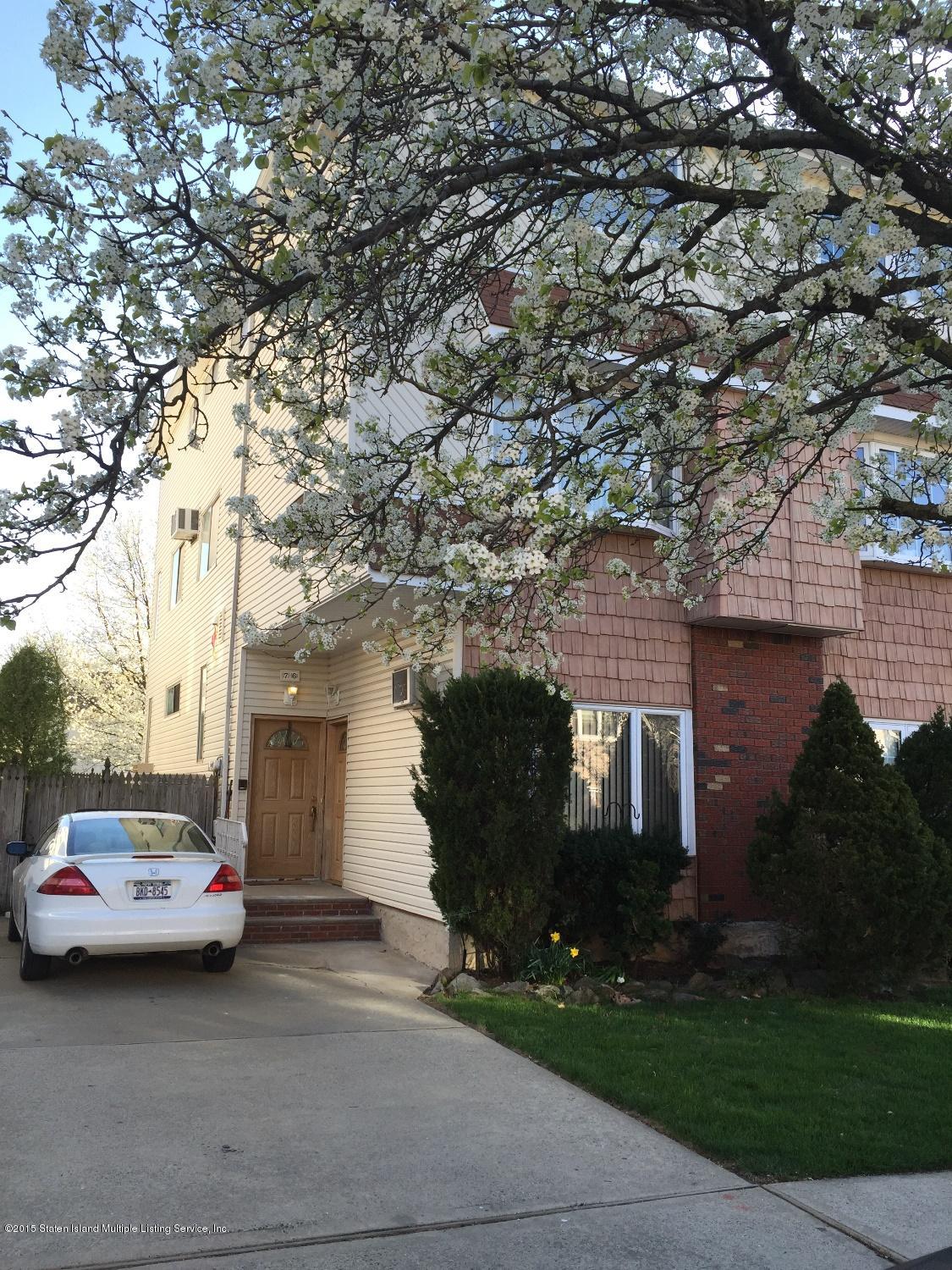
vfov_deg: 61.7
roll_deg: -1.1
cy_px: 635
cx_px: 476
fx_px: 1063
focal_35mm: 29
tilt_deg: +8.2
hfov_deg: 48.2
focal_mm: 4.15
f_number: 2.2
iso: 32
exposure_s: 1/460
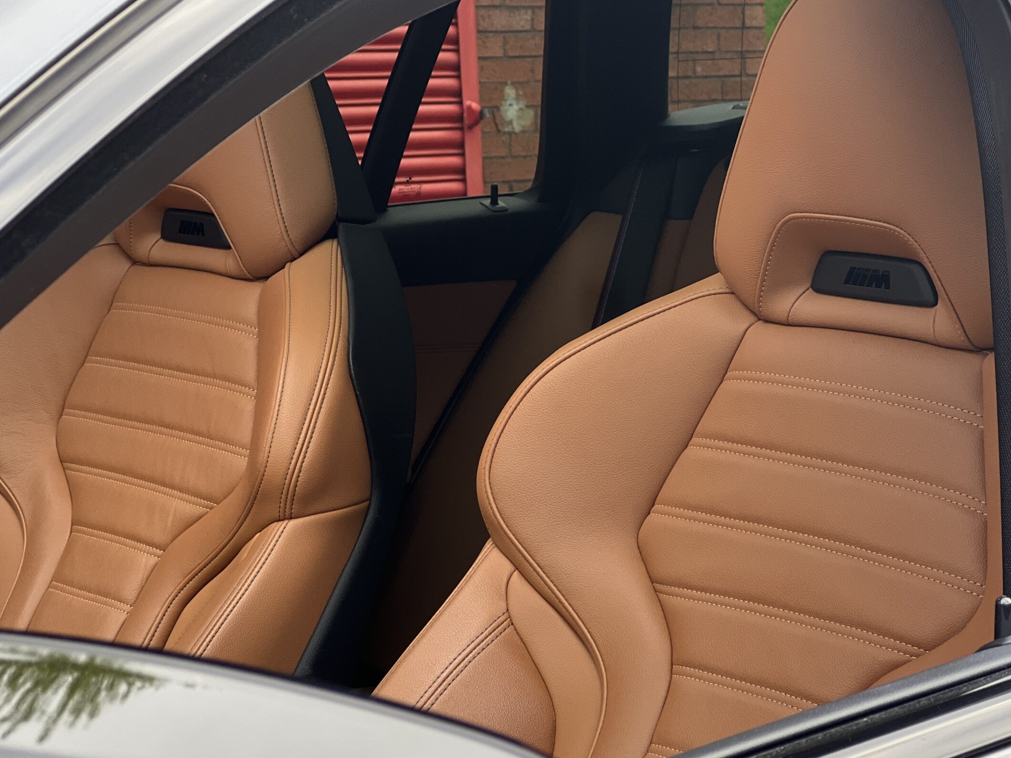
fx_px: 2716
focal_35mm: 93
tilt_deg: -4.7
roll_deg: +2.4
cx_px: 500
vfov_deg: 15.9
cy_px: 423
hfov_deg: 21.1
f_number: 2.8
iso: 64
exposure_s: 1/121
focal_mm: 9
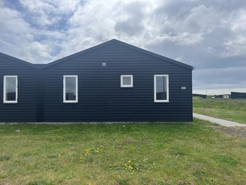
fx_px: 185
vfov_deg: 53.1
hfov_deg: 67.3
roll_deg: +0.8
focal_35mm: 26
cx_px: 123
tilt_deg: +2.3
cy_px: 92
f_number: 1.6
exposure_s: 1/5076
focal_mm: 5.1
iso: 50
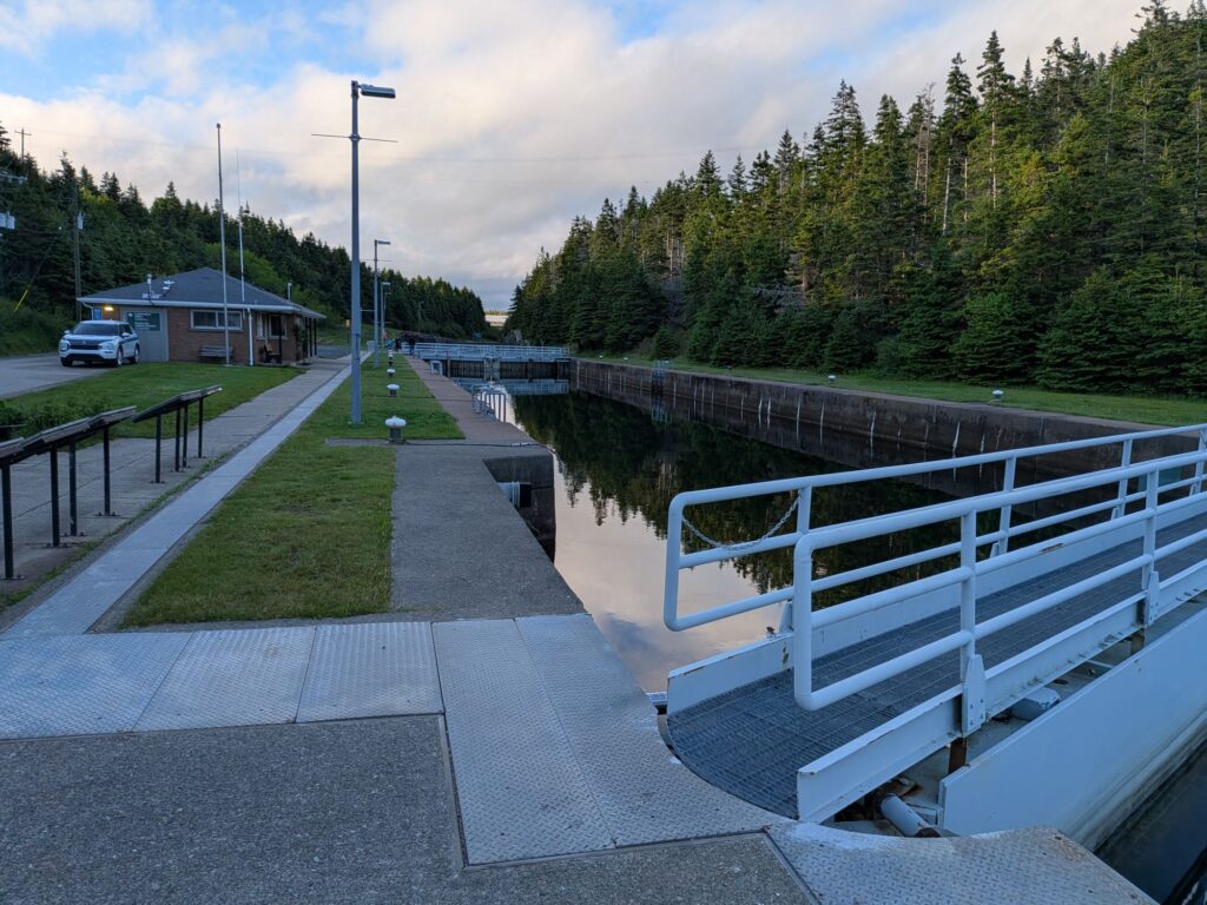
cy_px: 452
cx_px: 604
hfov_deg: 71.6
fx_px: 837
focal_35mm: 24
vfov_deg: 56.8
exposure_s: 1/549
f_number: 1.7
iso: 28
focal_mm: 4.53
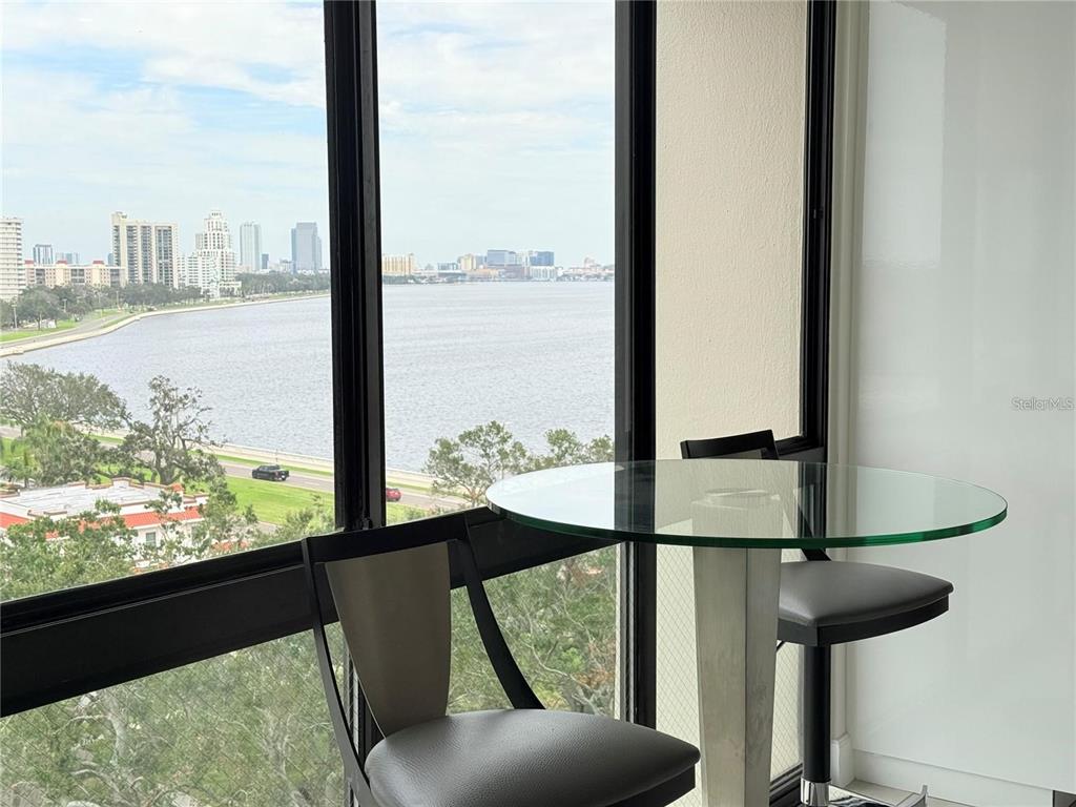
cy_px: 404
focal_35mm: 48
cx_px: 538
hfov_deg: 39.7
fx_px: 1492
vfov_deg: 30.3
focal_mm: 6.76
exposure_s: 1/1116
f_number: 1.78
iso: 64
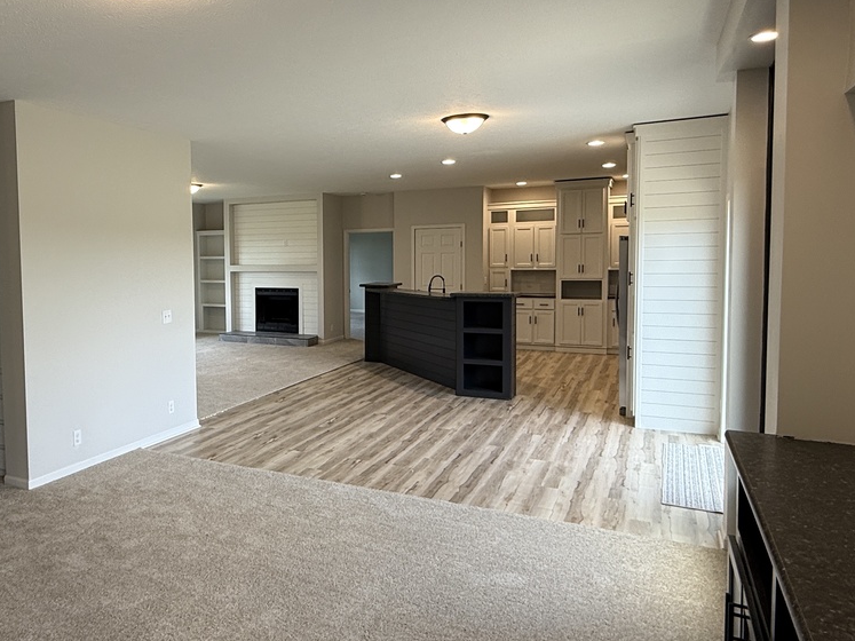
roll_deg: +0.9
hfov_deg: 63.3
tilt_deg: -2.6
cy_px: 292
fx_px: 667
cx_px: 271
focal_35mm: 27
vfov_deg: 51.3
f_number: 2.2
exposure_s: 1/120
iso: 80
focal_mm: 2.22
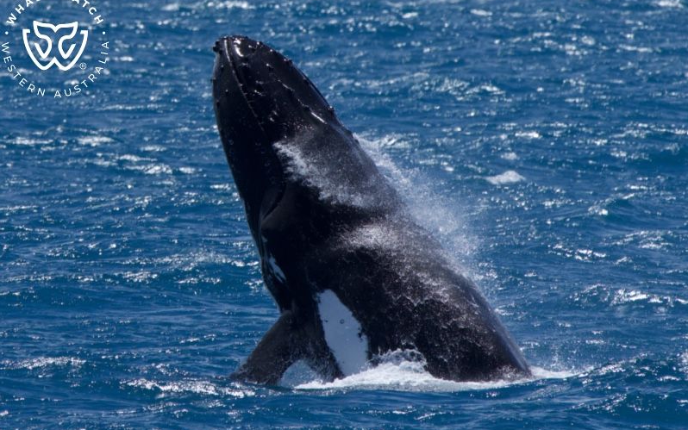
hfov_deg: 3.4
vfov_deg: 2.1
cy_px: 216
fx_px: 11496
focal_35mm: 613
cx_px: 344
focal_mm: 600
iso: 500
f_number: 8
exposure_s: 1/3200
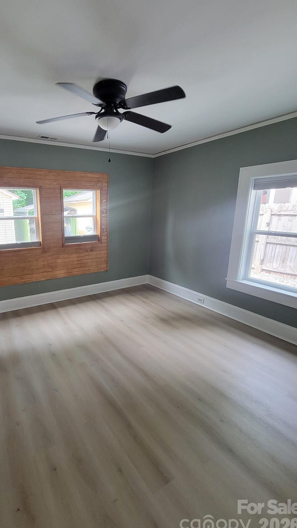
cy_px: 260
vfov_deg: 103.0
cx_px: 93
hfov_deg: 68.1
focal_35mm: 15
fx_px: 210
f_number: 2.2
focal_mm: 2.2
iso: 250
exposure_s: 1/60
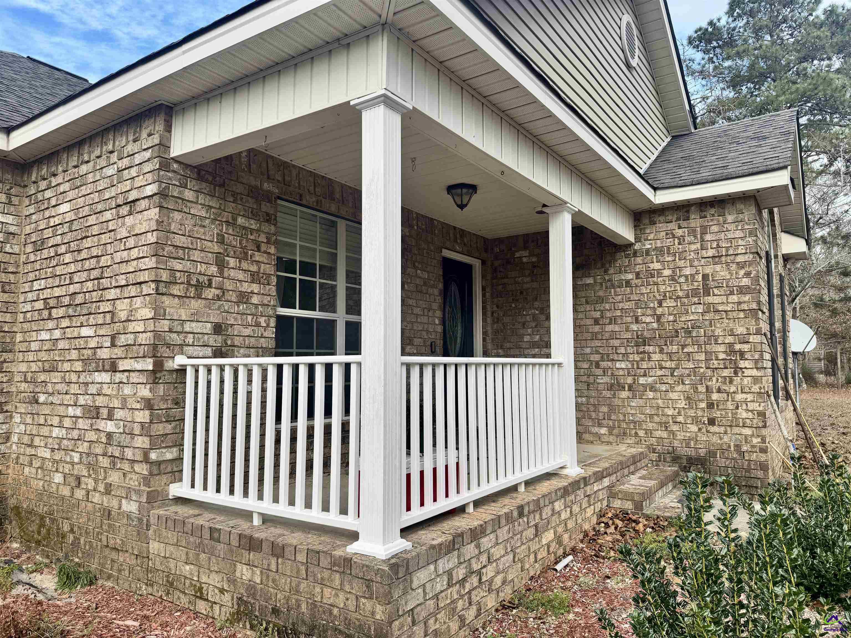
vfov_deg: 56.8
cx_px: 426
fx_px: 590
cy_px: 319
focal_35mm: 24
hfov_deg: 71.6
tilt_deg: +3.1
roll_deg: -0.1
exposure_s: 1/1637
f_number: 1.78
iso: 80
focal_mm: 6.76
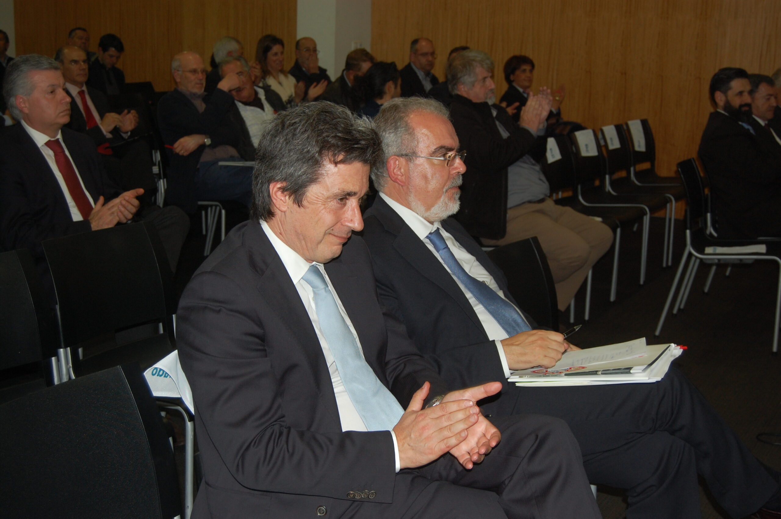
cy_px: 260
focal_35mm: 48
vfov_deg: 28.0
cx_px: 390
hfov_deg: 41.1
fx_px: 1040
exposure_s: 1/60
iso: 400
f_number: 4.5
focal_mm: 32
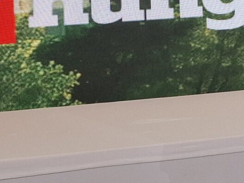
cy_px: -57
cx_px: 538
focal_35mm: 112
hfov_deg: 13.9
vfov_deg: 12.8
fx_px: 789
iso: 50
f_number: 1.8
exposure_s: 1/106
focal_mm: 5.54
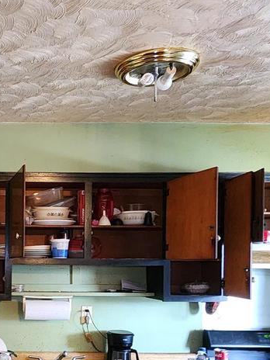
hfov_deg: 29.5
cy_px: 271
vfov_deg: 42.5
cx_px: -42
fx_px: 447
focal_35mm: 43
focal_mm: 2.2
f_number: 2.2
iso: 500
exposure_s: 1/30
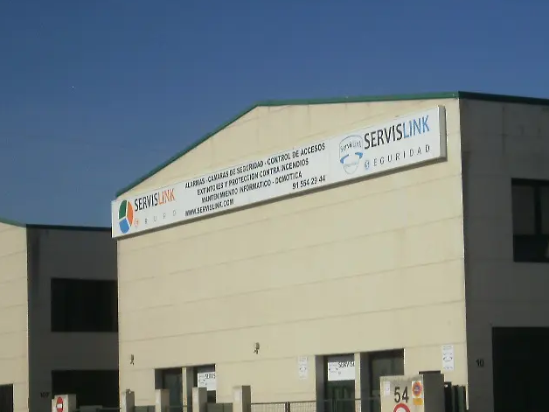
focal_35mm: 104
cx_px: 404
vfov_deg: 14.2
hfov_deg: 18.8
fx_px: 1649
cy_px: 283
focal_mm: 9.05
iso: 100
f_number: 11.3
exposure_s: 1/400
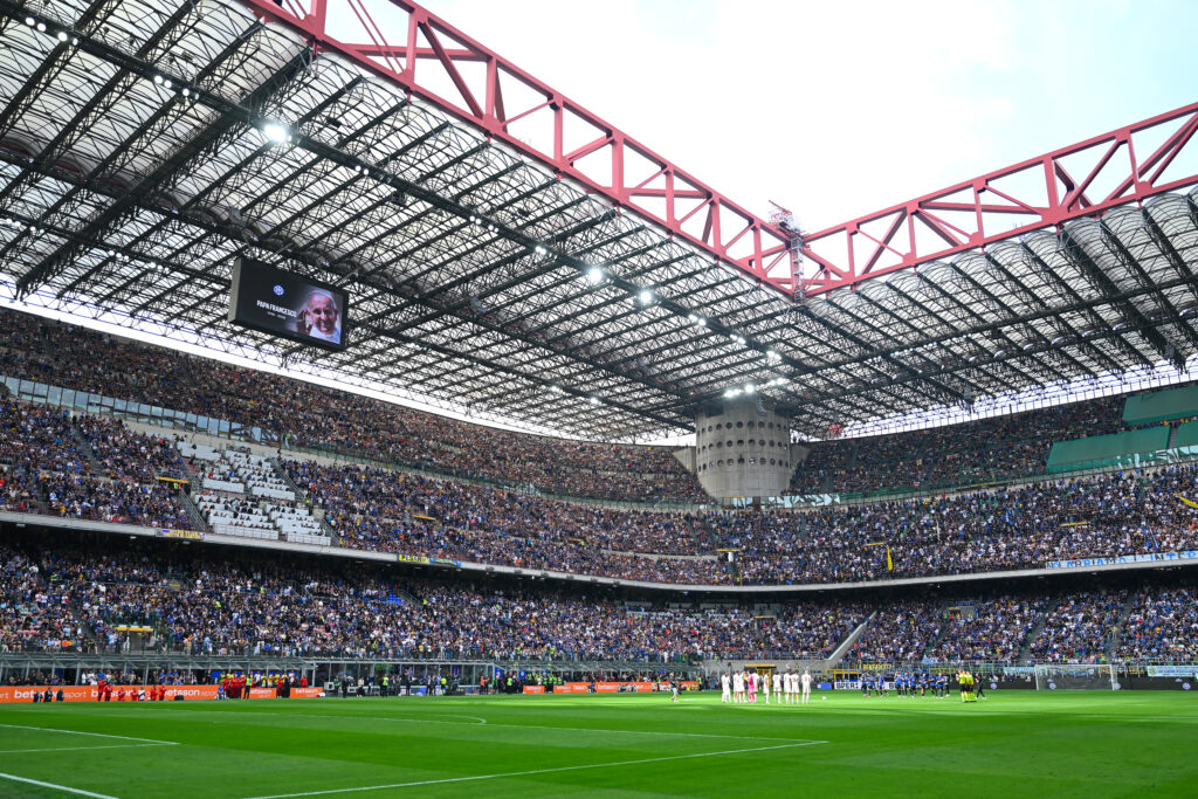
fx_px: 965
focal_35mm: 29
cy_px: 400
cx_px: 599
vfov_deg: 45.0
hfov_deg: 63.7
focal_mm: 29
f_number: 2.8
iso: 320
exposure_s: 1/1600
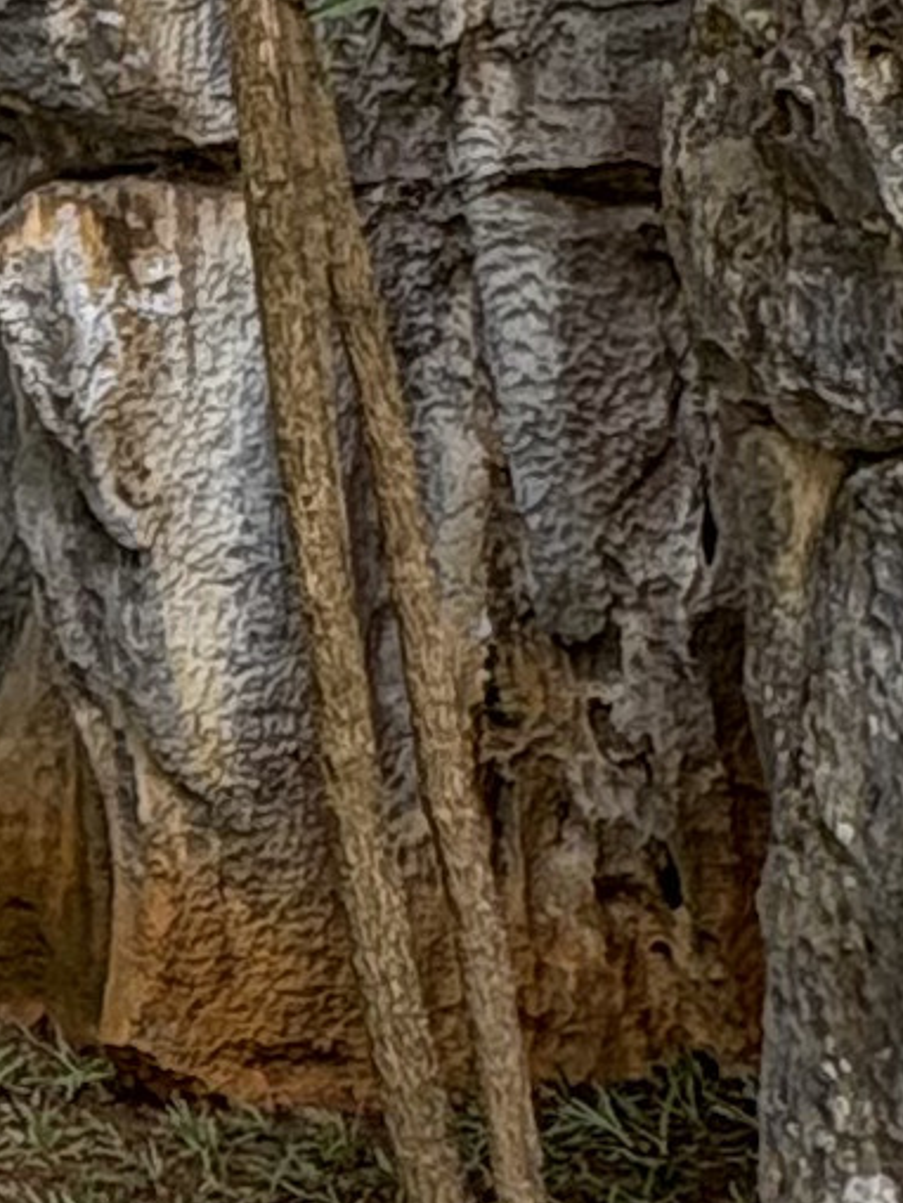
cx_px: -1026
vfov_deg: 17.2
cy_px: -163
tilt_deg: +8.7
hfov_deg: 11.7
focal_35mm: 110
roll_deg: +0.6
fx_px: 3824
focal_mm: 2.22
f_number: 2.2
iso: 64
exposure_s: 1/144
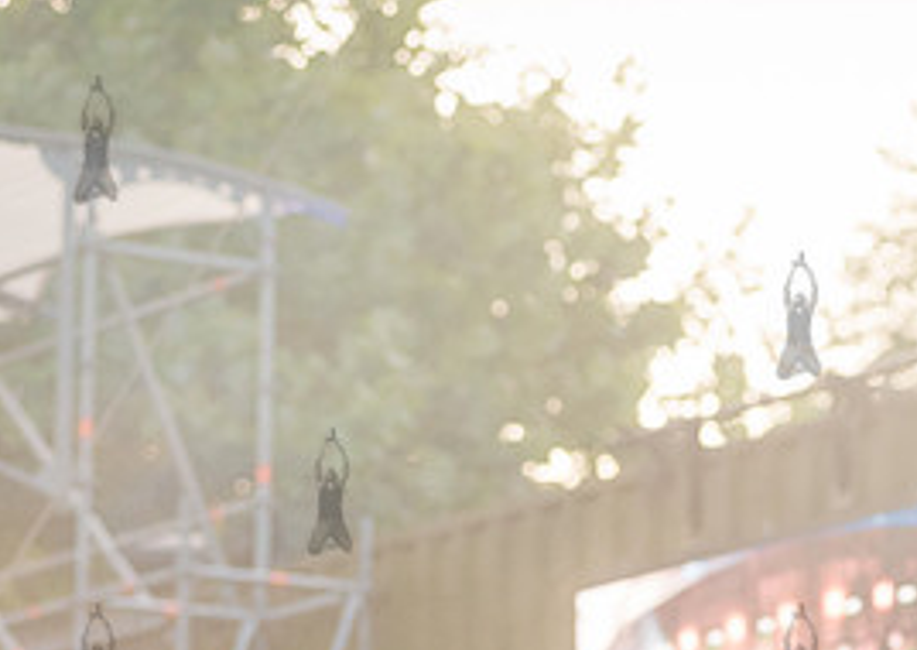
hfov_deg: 7.8
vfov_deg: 5.5
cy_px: 708
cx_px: 920
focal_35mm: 258
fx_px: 6702
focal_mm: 105
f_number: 4
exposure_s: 1/500
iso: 2000
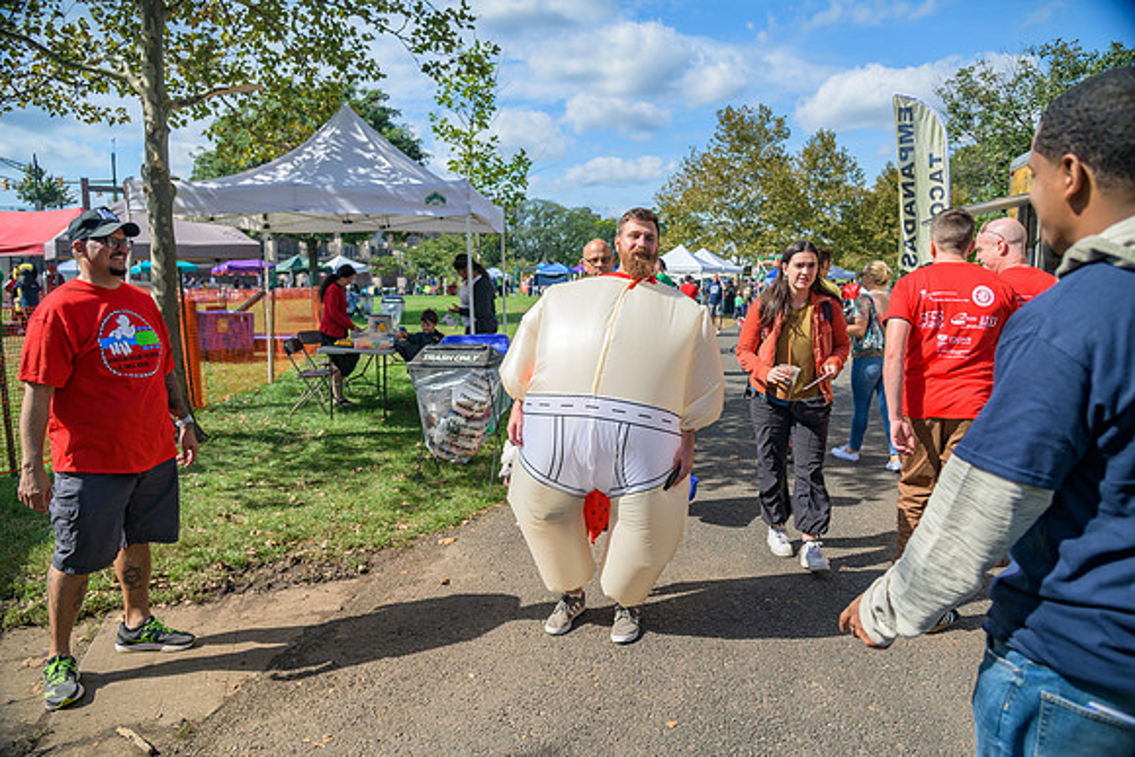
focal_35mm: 24
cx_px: 568
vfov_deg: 53.2
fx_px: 757
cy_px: 378
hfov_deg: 73.7
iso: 64
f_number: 4
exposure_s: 1/250
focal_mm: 24
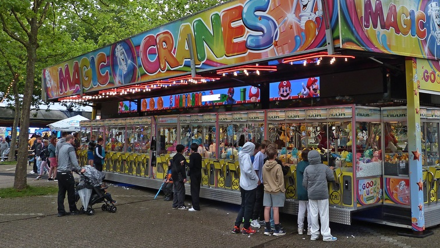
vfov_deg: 32.6
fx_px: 420
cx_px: 267
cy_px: 83
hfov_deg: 54.8
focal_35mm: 36
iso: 100
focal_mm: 4.5
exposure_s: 1/100
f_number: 3.2
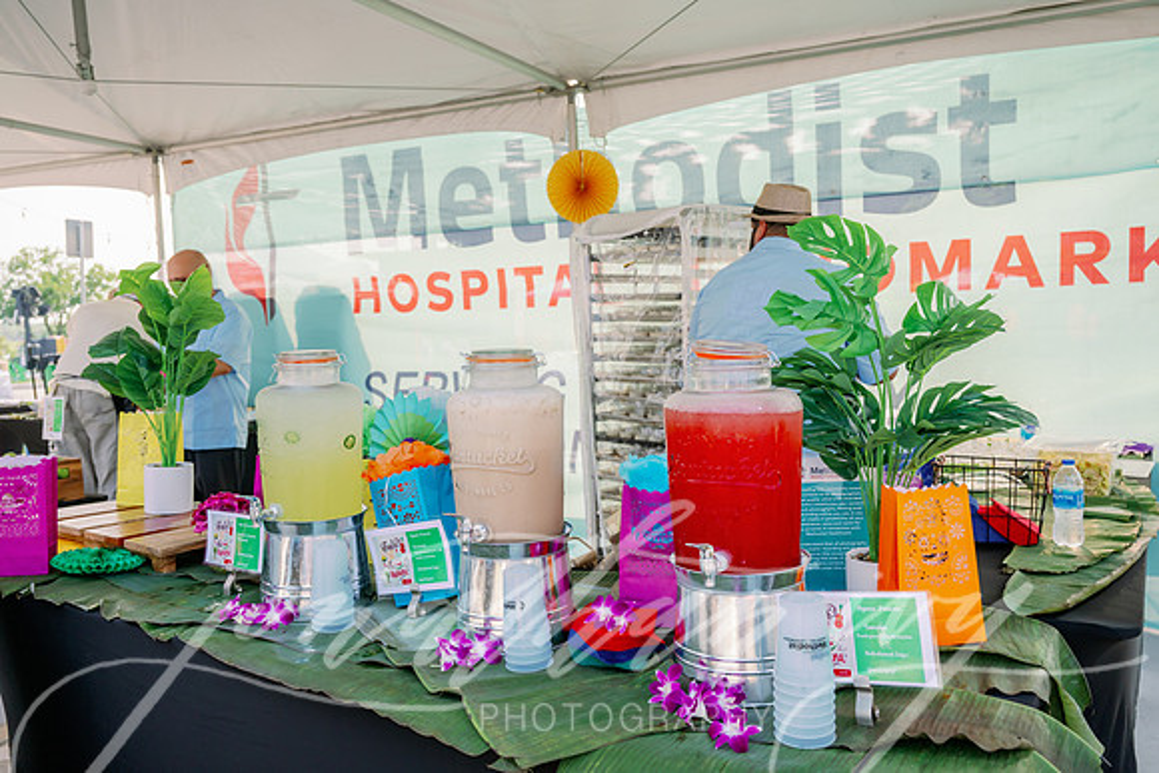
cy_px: 386
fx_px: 934
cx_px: 580
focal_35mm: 29
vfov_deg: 45.0
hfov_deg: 63.6
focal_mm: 29
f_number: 4.5
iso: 200
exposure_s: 1/500
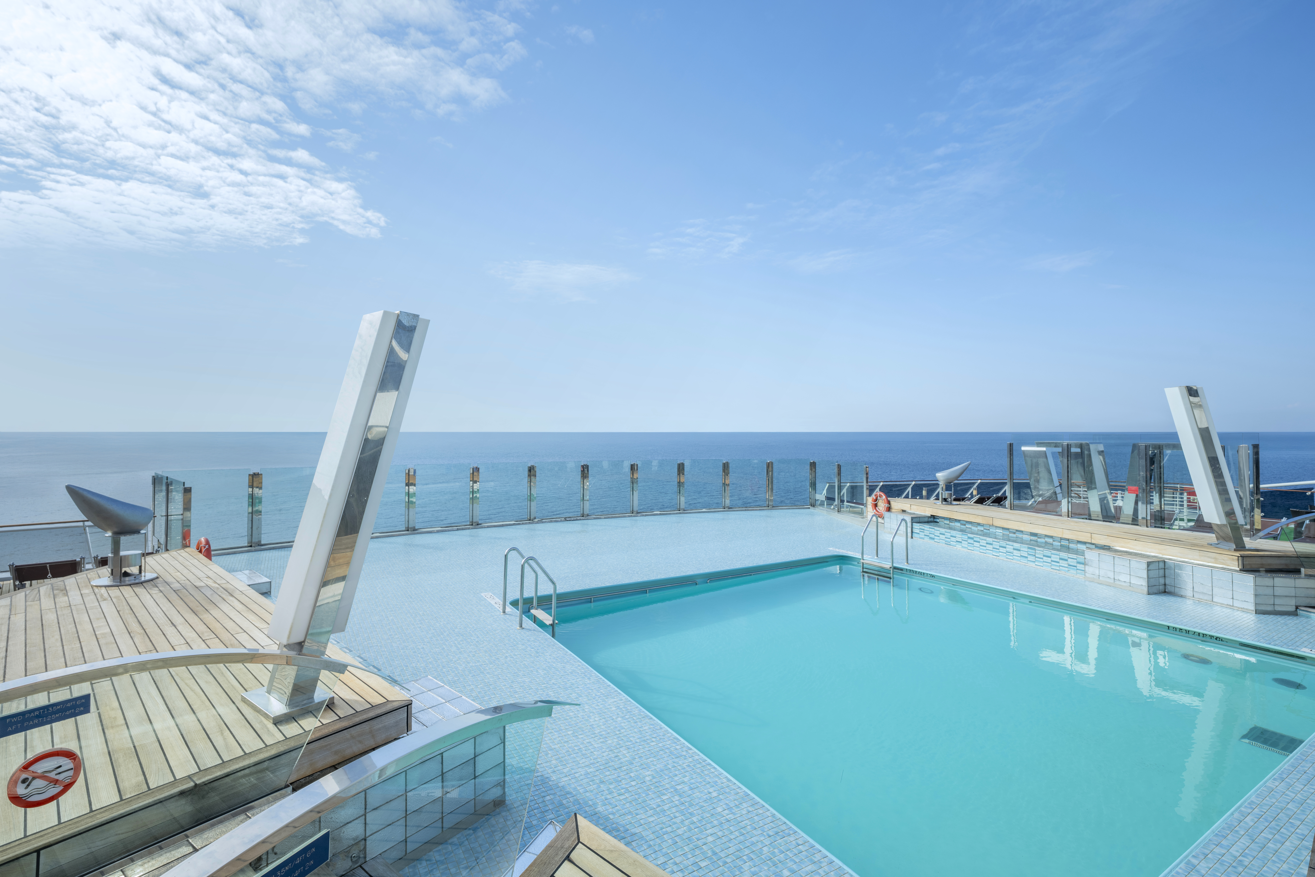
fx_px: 584
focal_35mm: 16
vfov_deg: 73.7
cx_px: 658
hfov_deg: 96.7
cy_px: 438
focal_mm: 16
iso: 200
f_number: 8
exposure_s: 1/200
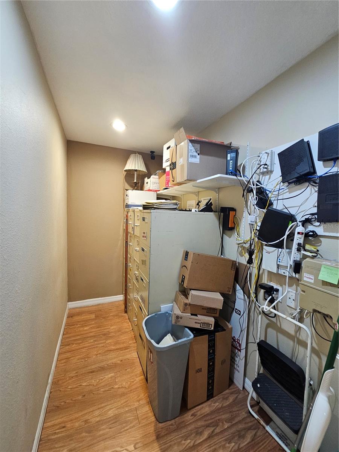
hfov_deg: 89.9
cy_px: 226
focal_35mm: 13
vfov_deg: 106.2
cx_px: 170
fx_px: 170
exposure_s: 1/40
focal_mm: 2.2
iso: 320
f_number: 2.2
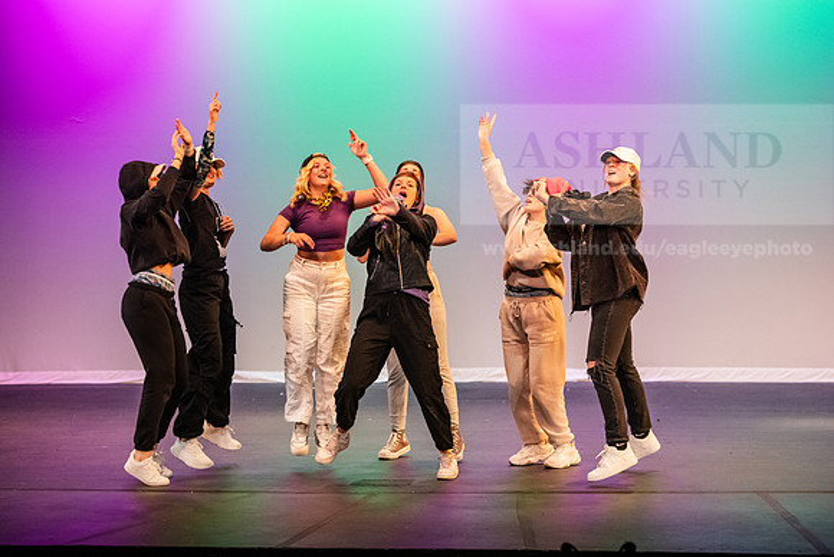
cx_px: 417
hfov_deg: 19.5
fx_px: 2433
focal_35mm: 105
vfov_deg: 13.0
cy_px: 278
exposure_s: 1/250
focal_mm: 105
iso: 4000
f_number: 3.5
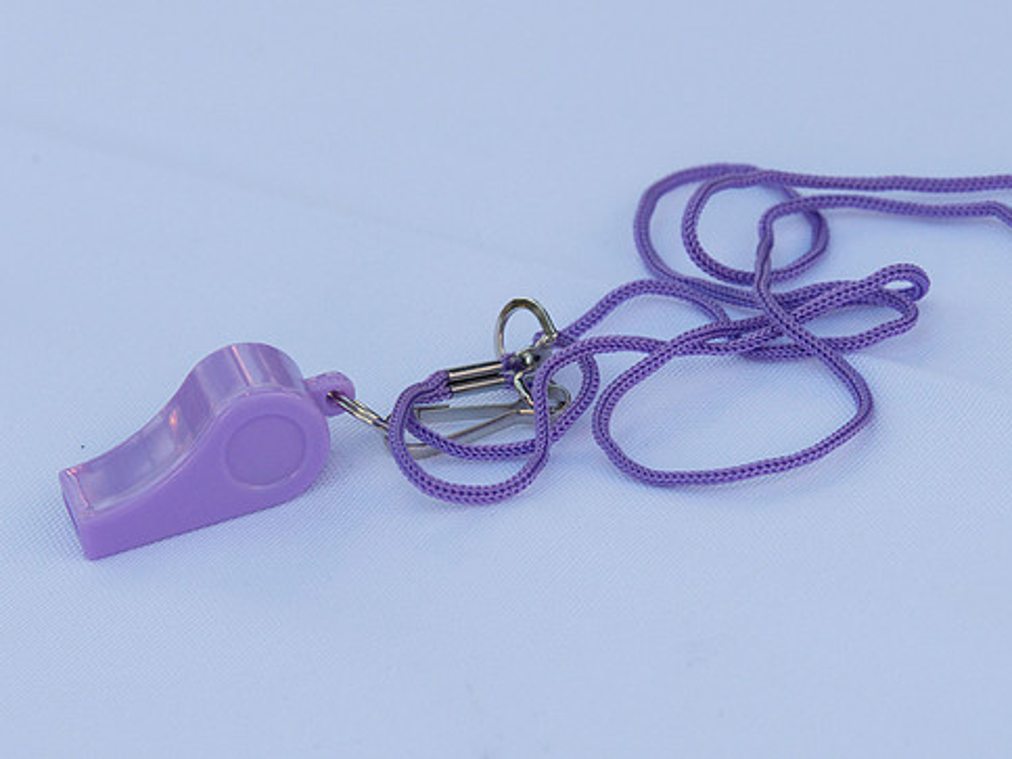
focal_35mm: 273
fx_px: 7981
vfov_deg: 5.4
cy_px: 430
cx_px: 545
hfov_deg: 7.3
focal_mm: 190
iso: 1250
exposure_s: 1/320
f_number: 9
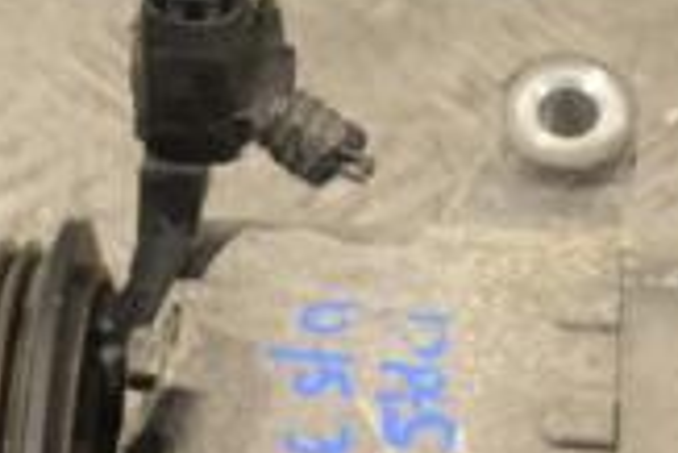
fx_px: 4995
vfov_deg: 5.2
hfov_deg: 7.8
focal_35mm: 265
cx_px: 524
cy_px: 574
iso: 3200
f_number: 9
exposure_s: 1/320
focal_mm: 48
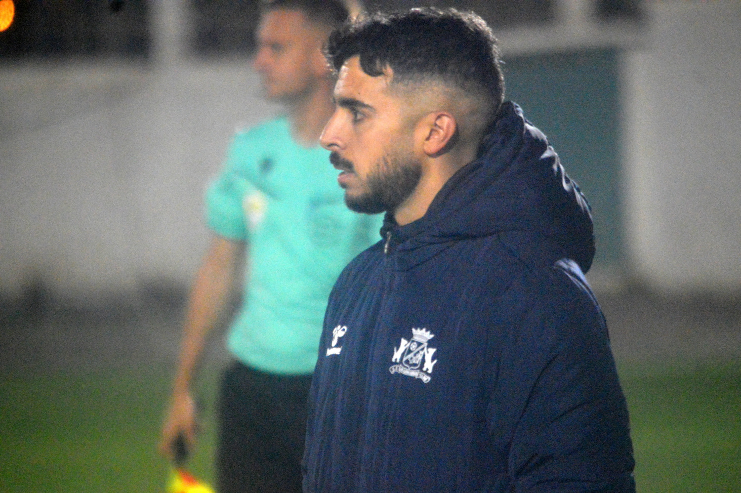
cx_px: 370
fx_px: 8639
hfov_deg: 4.9
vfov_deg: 3.3
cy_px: 246
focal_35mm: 420
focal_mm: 280
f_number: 7.1
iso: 6400
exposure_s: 1/100
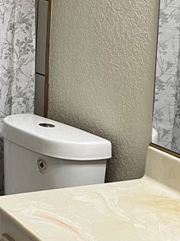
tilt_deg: -2.9
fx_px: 632
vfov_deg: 21.0
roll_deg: -2.8
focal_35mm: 91
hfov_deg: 15.6
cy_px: 16
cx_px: -39
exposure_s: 1/60
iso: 100
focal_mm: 5.1
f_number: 1.6
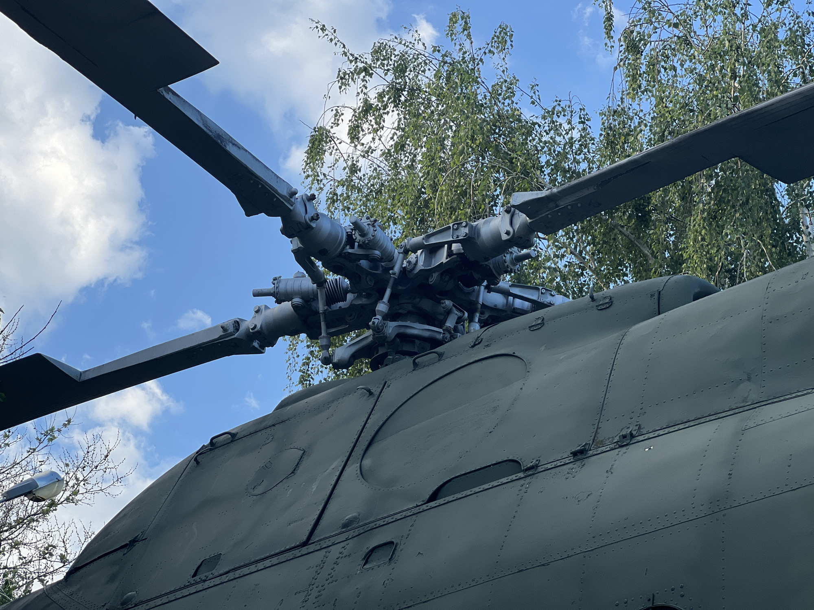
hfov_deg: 25.3
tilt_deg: +29.9
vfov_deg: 19.1
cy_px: 305
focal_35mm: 77
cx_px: 407
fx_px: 1811
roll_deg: -2.7
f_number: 2.8
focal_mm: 9
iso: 32
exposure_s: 1/250
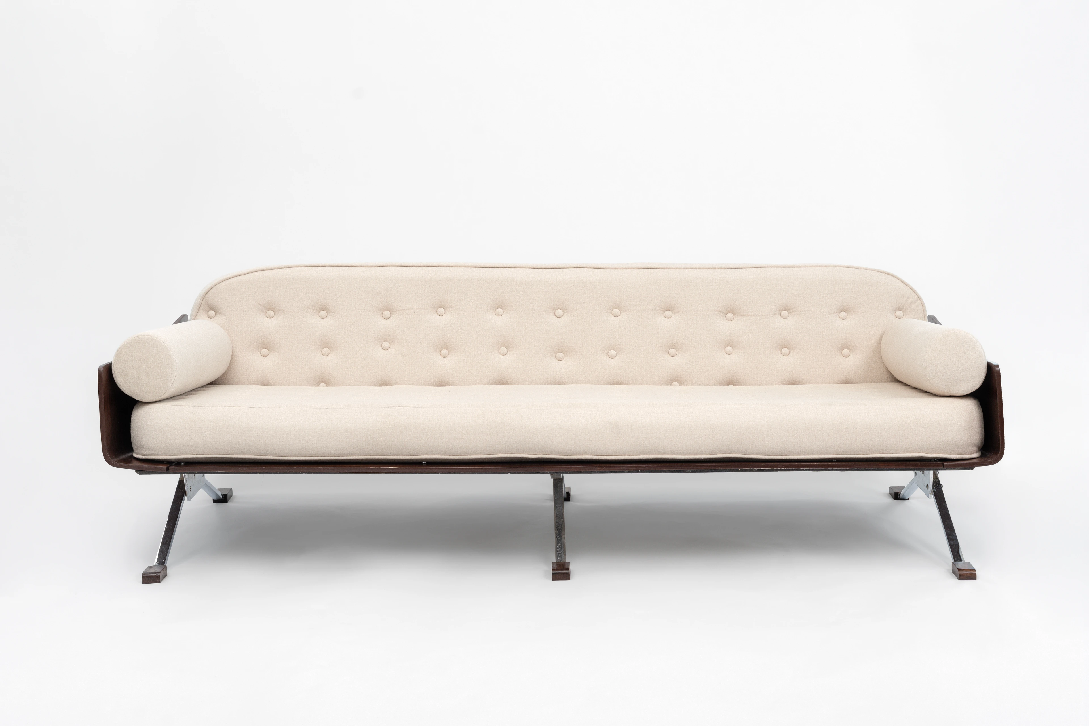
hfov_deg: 39.6
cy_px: 363
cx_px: 544
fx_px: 1512
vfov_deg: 27.0
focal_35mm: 50
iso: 250
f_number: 8
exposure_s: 1/80
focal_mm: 50
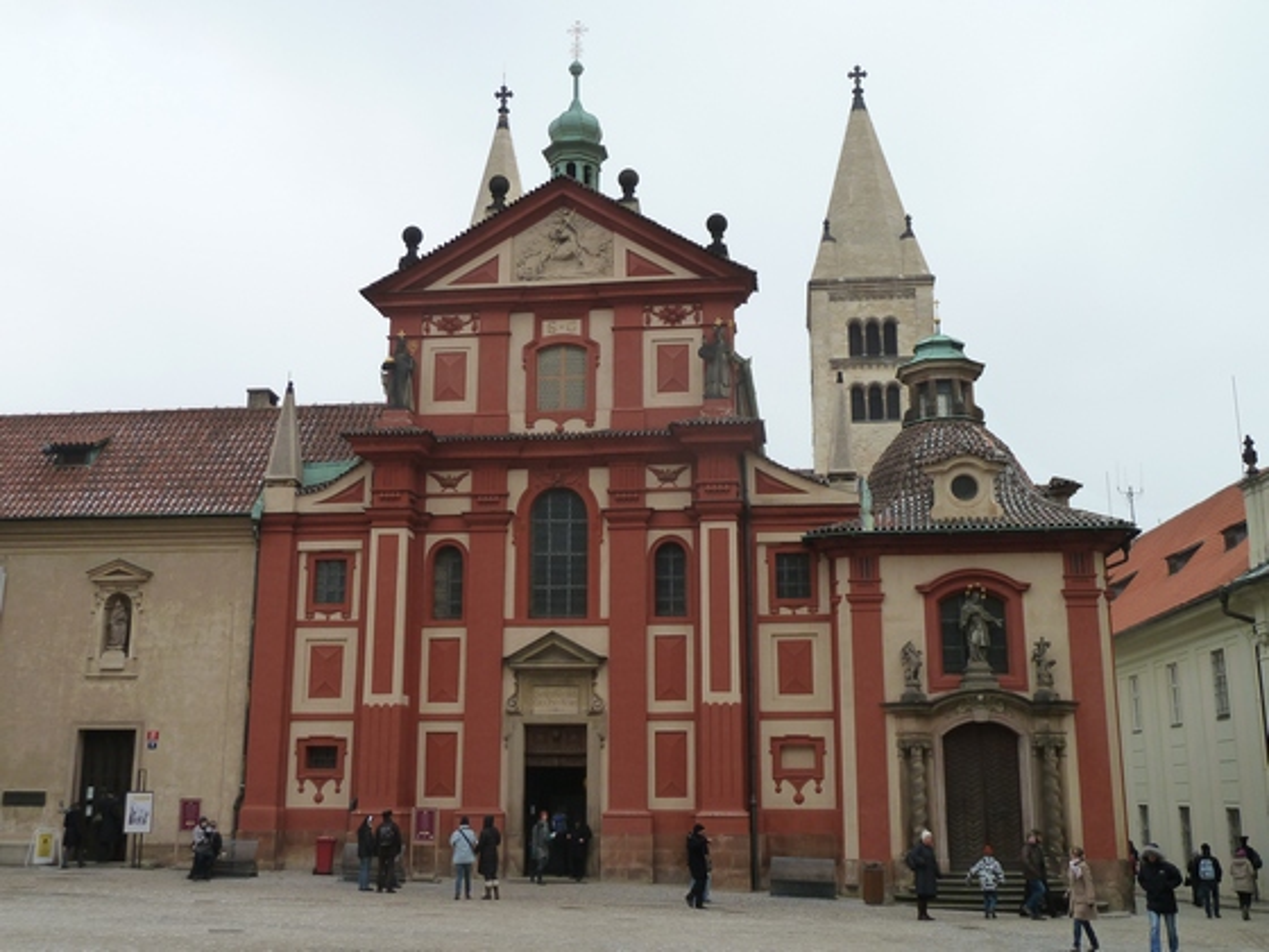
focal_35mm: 37
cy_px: 476
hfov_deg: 50.1
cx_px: 634
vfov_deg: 38.7
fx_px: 1356
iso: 125
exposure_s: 1/125
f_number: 4
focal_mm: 6.1
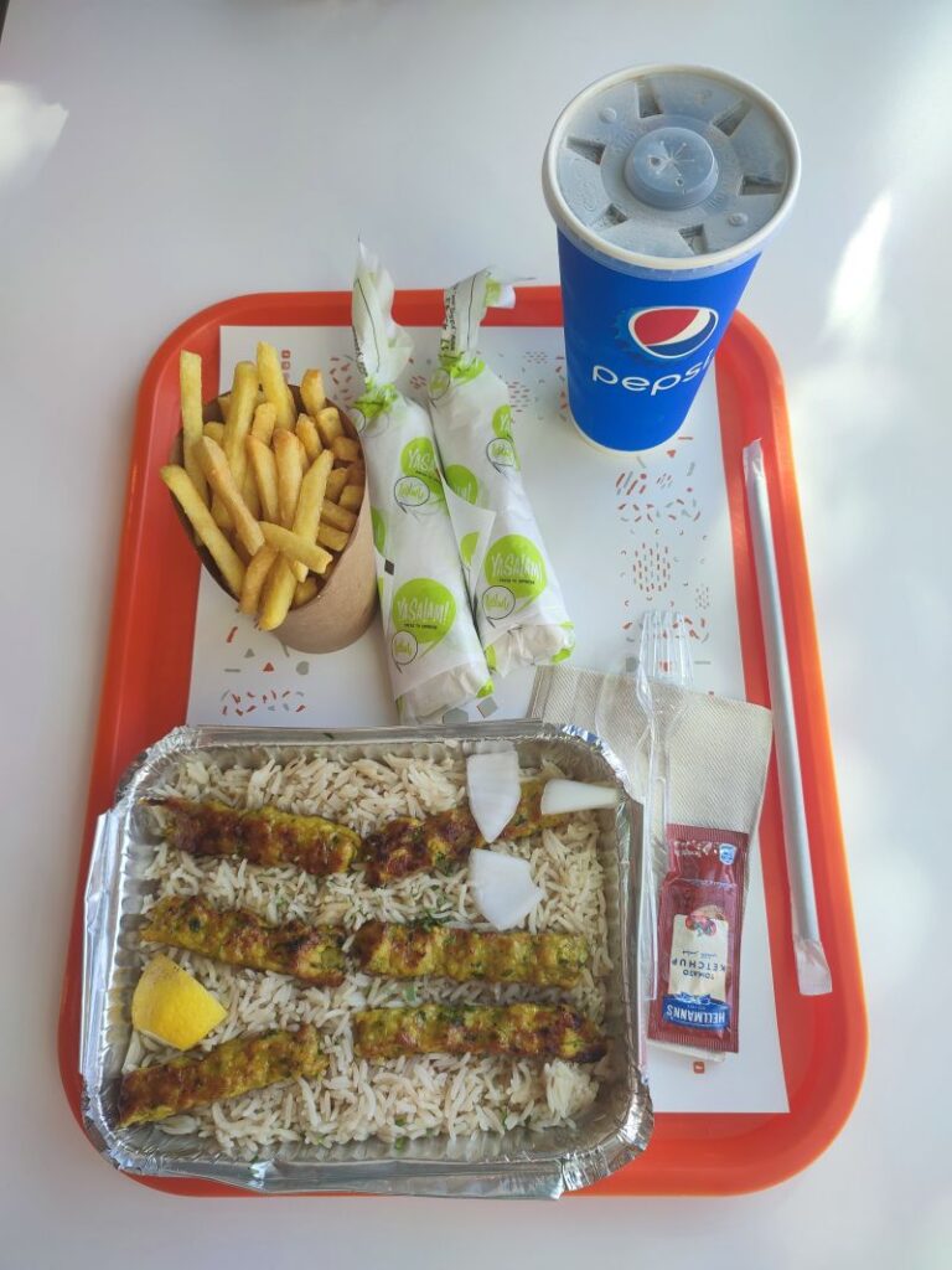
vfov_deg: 69.4
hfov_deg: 54.9
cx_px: 476
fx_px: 917
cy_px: 635
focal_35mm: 25
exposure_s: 1/100
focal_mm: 6.04
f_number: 1.9
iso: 73
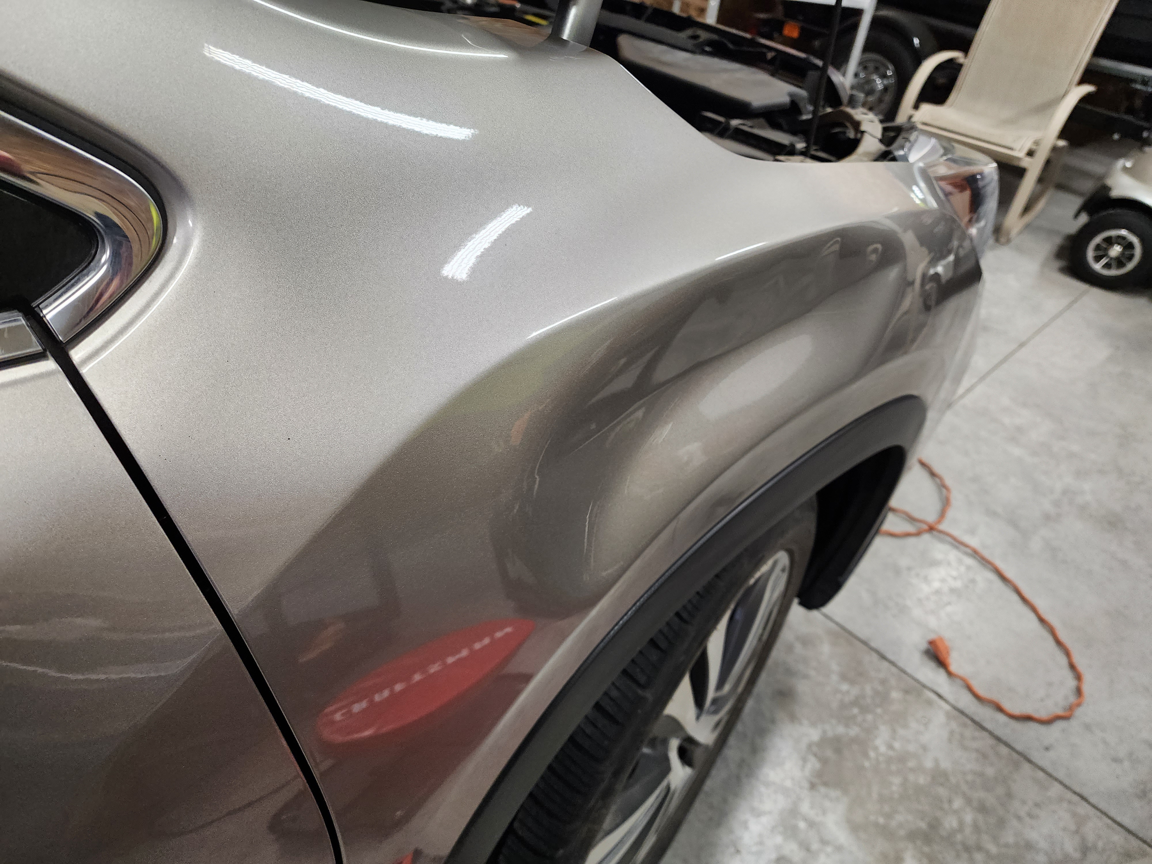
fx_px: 765
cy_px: 432
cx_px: 576
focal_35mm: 23
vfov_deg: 58.9
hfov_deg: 73.9
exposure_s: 1/120
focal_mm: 6.4
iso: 250
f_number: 1.8
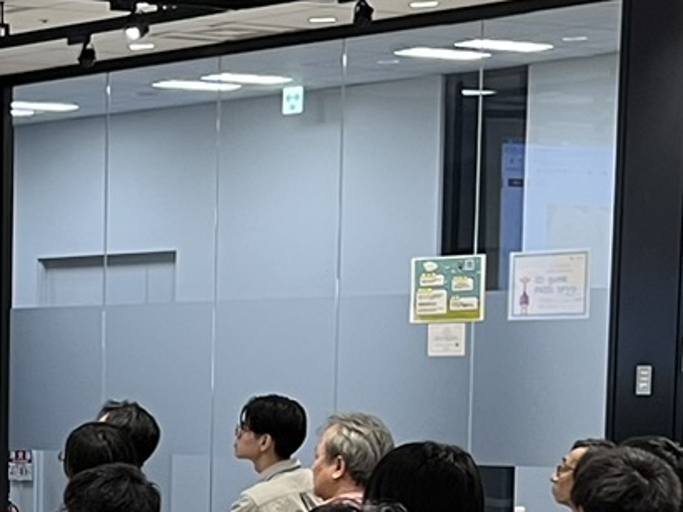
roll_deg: +1.1
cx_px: -393
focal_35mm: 130
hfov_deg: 14.1
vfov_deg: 11.1
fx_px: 2563
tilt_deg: -7.4
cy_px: 657
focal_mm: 5.1
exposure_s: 1/50
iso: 80
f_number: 1.6
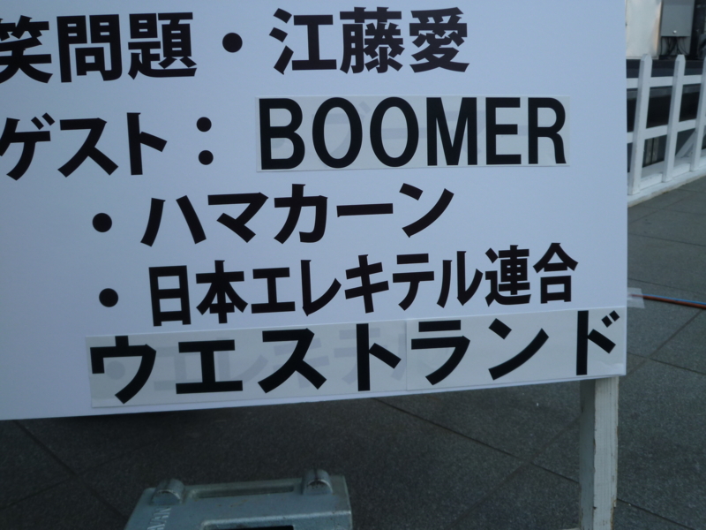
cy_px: 265
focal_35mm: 33
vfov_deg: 42.9
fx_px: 673
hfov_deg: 55.4
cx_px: 353
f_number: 3.2
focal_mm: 5.9
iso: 80
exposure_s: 1/125
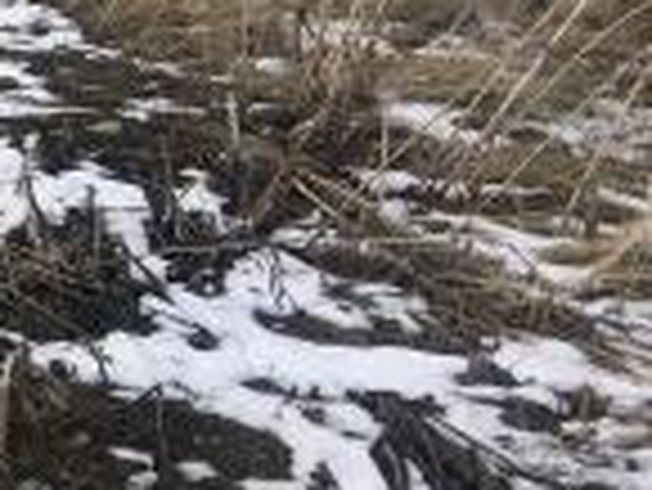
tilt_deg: -8.9
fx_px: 2413
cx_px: -742
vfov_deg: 11.5
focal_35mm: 128
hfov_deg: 12.9
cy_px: 27
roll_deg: +0.9
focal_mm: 4.15
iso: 25
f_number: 2.2
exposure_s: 1/754
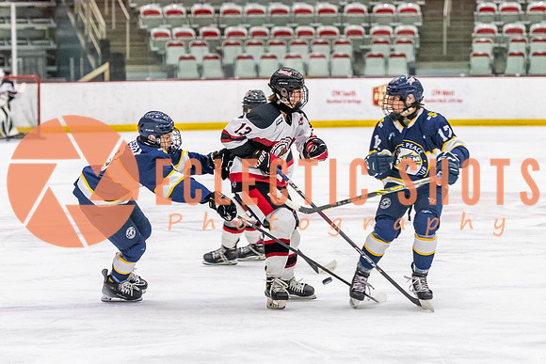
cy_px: 212
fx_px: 2872
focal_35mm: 189
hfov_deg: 10.9
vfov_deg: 7.3
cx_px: 293
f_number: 2.8
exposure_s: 1/640
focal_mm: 110
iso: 3200
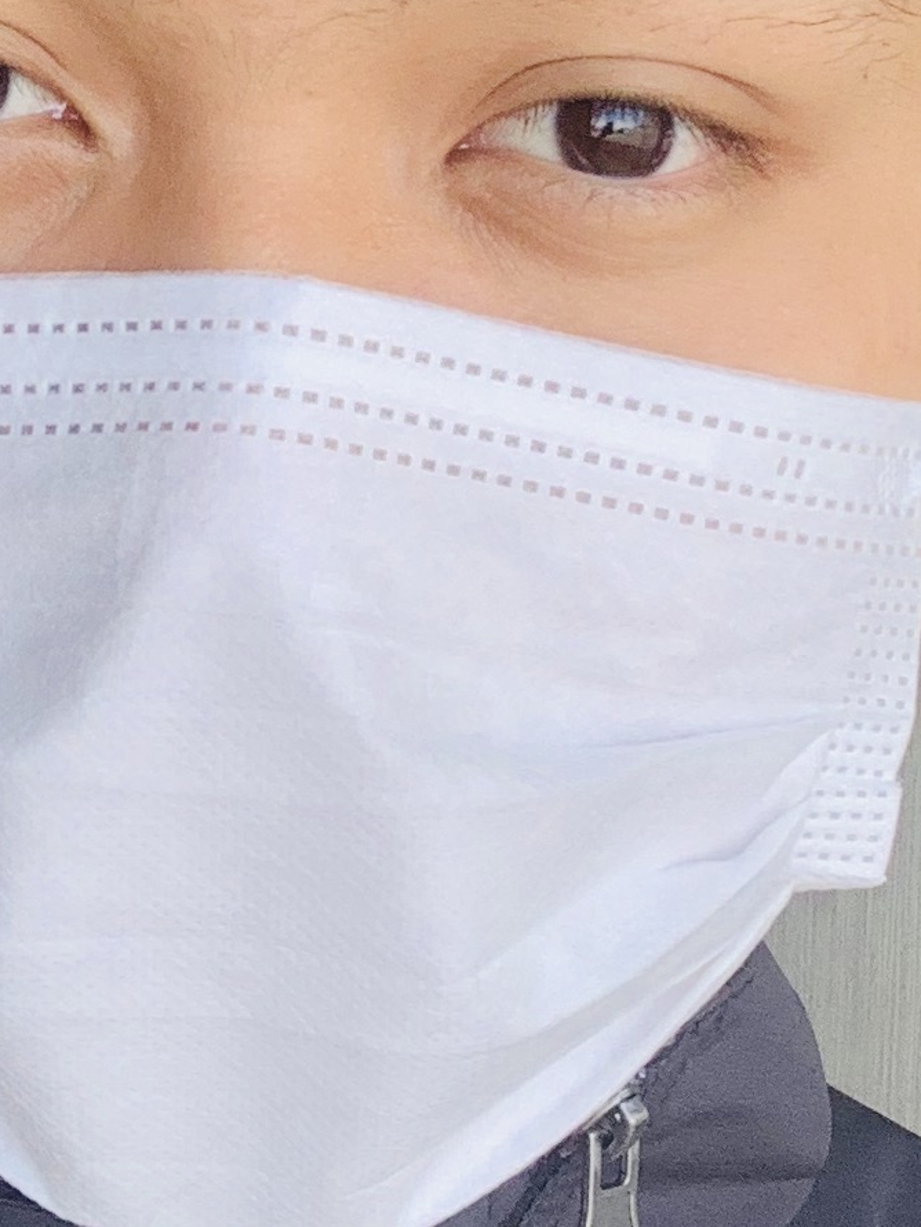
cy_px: 357
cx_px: 335
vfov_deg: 17.6
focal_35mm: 111
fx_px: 3936
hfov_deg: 13.3
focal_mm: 2.87
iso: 40
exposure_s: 1/121
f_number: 2.2
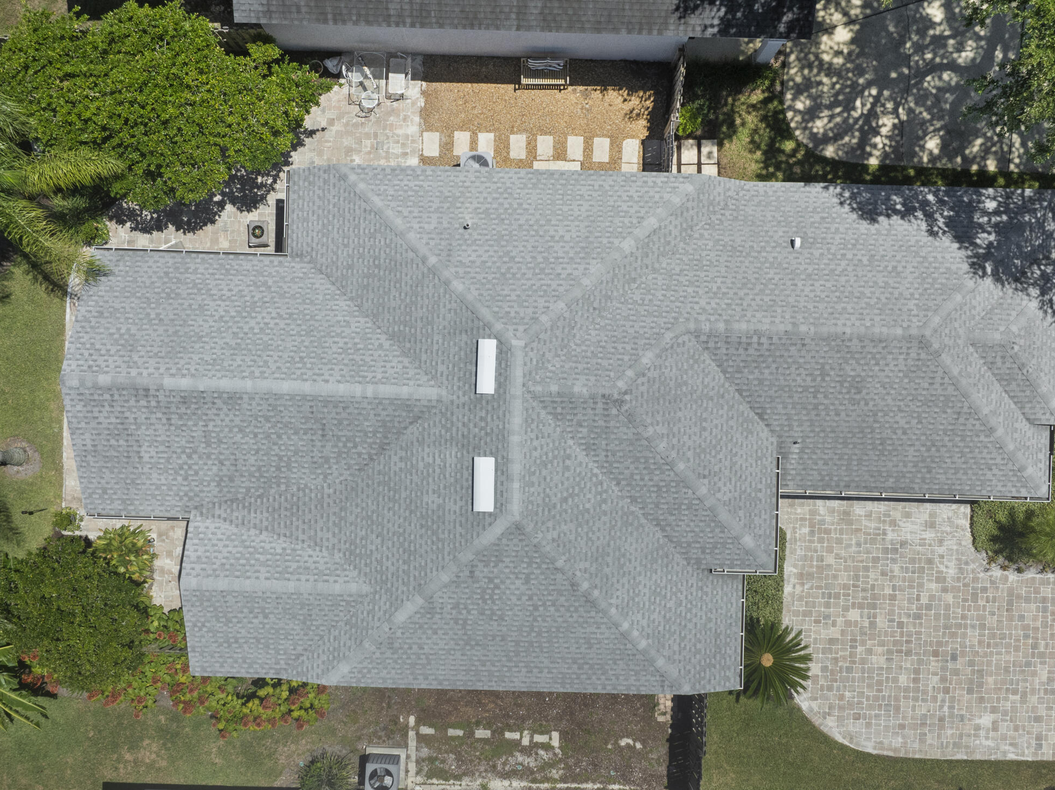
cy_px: 430
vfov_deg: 38.6
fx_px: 1127
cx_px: 520
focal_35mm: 37
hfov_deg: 50.2
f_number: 5
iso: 200
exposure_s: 1/240
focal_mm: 12.29
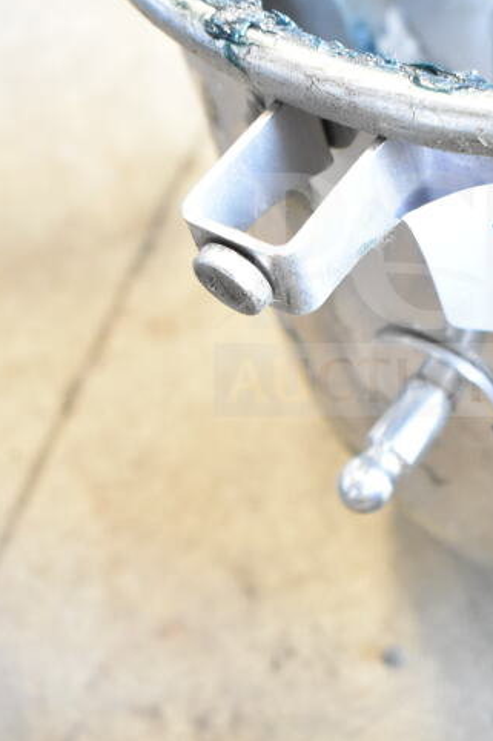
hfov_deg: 18.3
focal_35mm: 74
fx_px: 1521
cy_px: 294
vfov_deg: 27.3
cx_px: 385
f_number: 4
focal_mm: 26
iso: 3600
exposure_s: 1/40
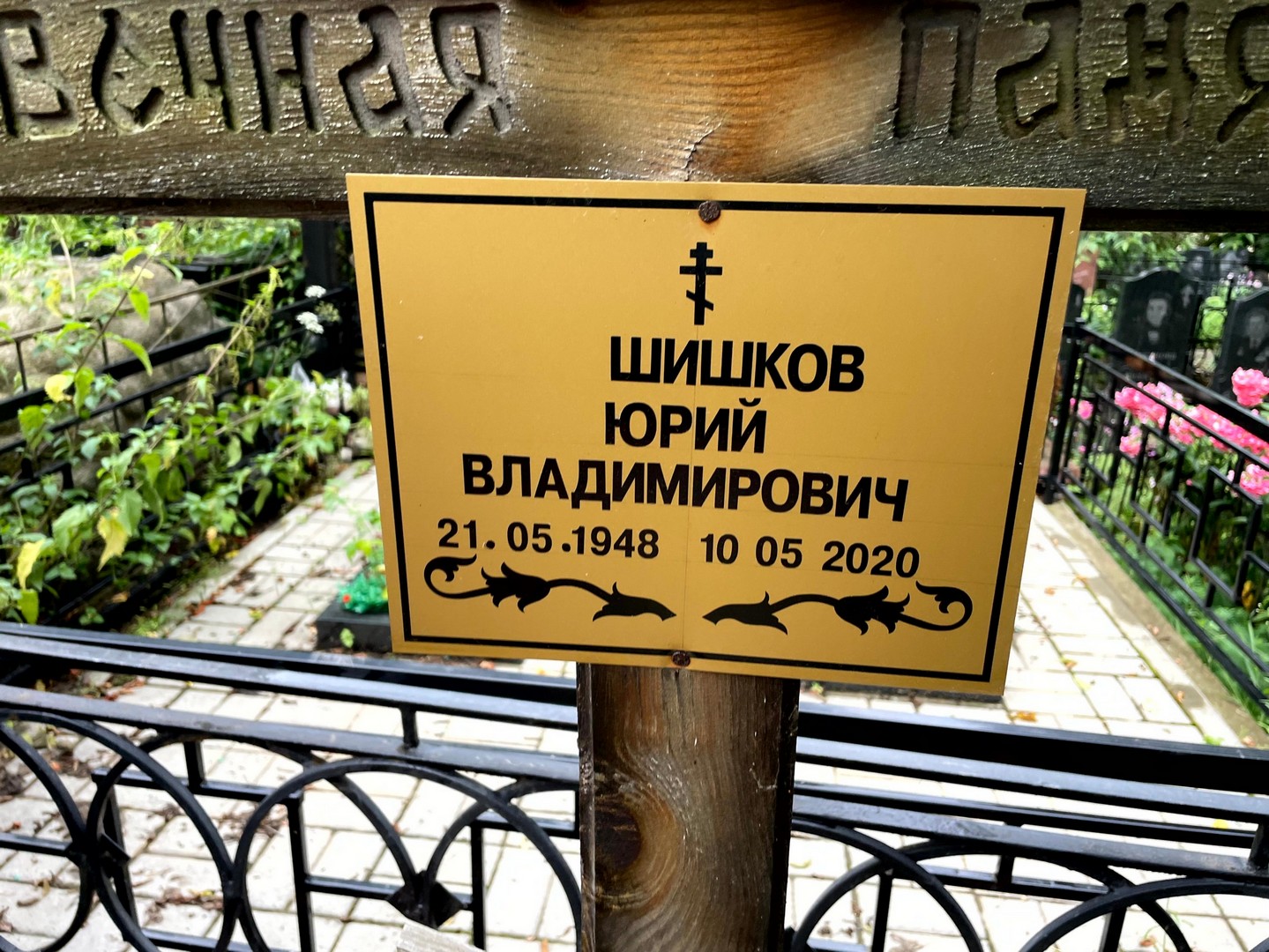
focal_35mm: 26
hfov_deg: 67.3
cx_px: 634
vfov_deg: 53.1
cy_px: 476
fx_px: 953
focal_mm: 4.2
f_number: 1.6
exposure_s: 1/121
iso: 80
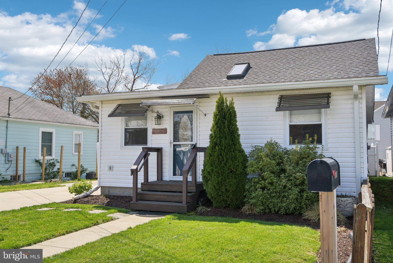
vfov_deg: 37.9
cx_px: 196
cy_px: 132
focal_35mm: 35
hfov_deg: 54.4
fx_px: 382
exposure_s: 1/1250
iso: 400
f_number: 8
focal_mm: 35
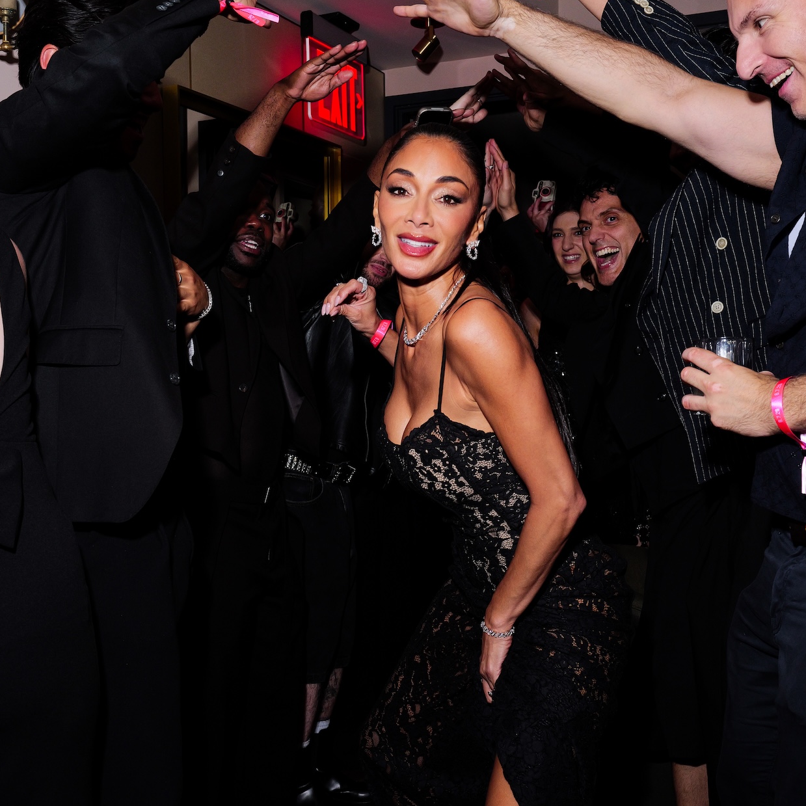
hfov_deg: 46.0
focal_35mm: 36
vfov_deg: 46.0
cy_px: 440
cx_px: 401
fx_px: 948
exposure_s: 1/60
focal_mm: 28
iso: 800
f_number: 7.1
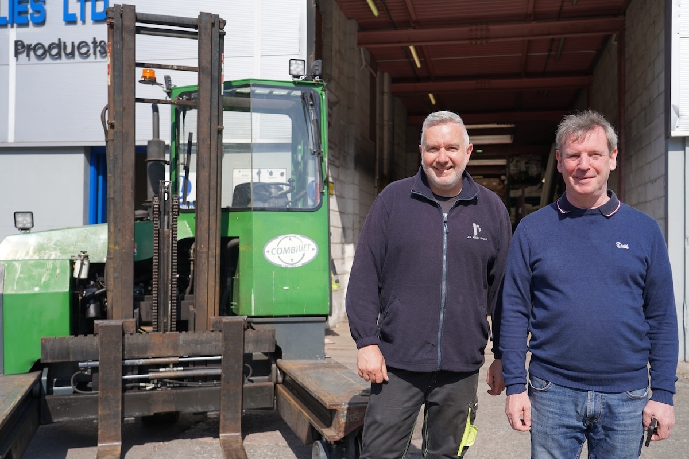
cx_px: 344
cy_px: 230
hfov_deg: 54.4
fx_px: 670
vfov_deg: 37.9
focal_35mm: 35
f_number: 4.5
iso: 100
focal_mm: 35
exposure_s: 1/640
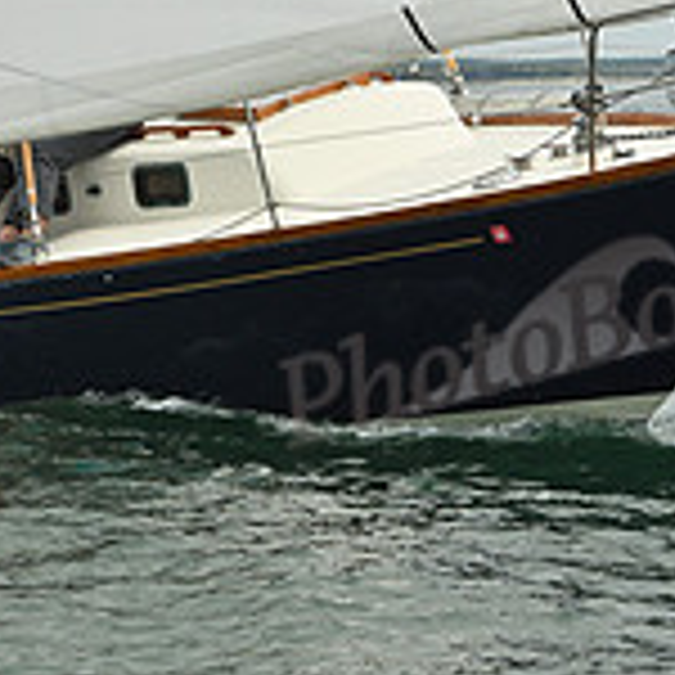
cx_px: 50
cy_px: 160
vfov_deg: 6.8
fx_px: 5648
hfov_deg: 6.8
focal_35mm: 256
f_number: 11
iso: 320
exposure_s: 1/800
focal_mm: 78
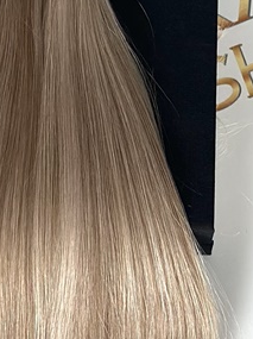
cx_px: 10
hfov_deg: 7.2
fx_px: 1992
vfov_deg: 9.6
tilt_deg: -80.0
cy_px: 375
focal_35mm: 204
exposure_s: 1/256
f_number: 1.78
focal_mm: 6.86
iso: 80
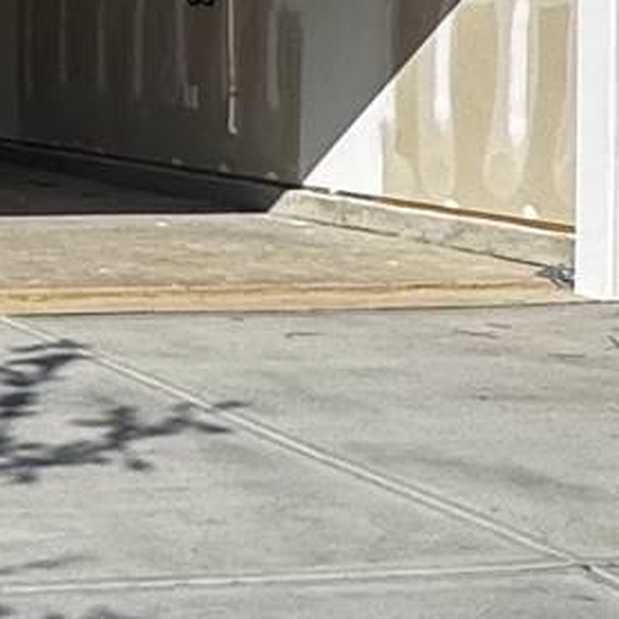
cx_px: -775
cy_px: -7
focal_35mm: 103
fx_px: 2084
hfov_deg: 13.4
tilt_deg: -0.1
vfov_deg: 16.5
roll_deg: +0.9
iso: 50
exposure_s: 1/3546
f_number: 2.2
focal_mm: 2.22
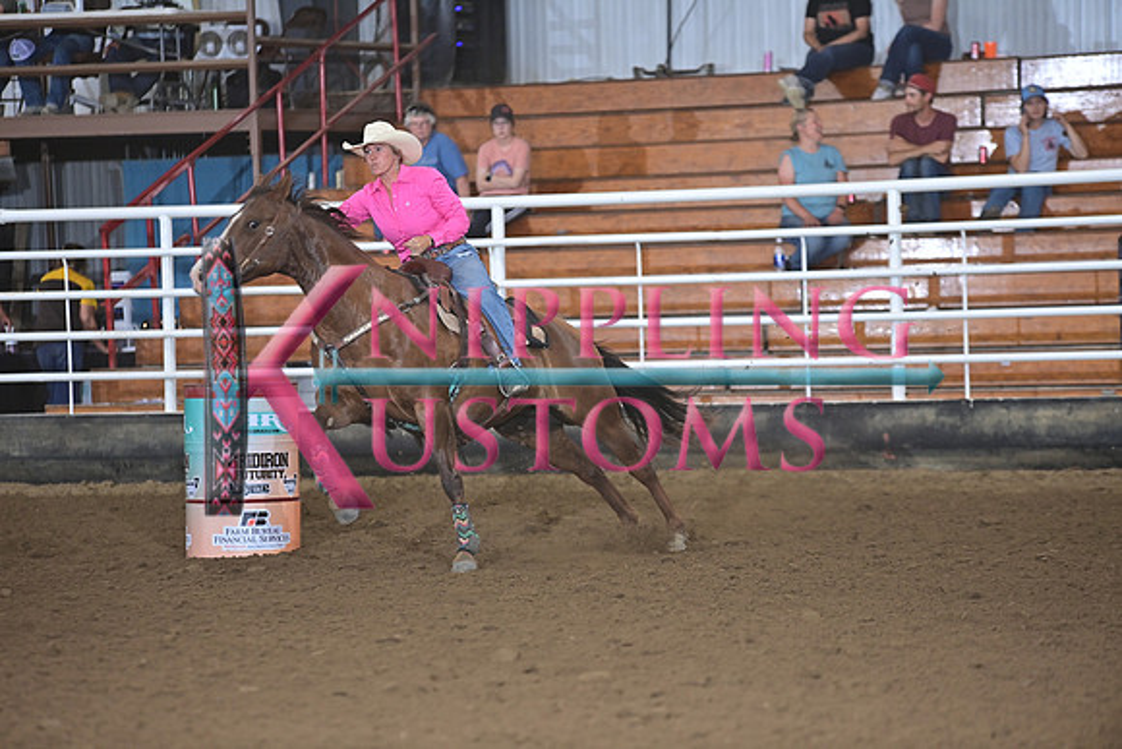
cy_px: 374
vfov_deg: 6.9
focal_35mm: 200
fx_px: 6234
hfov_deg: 10.3
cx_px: 561
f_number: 3.2
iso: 1250
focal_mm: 200
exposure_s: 1/250
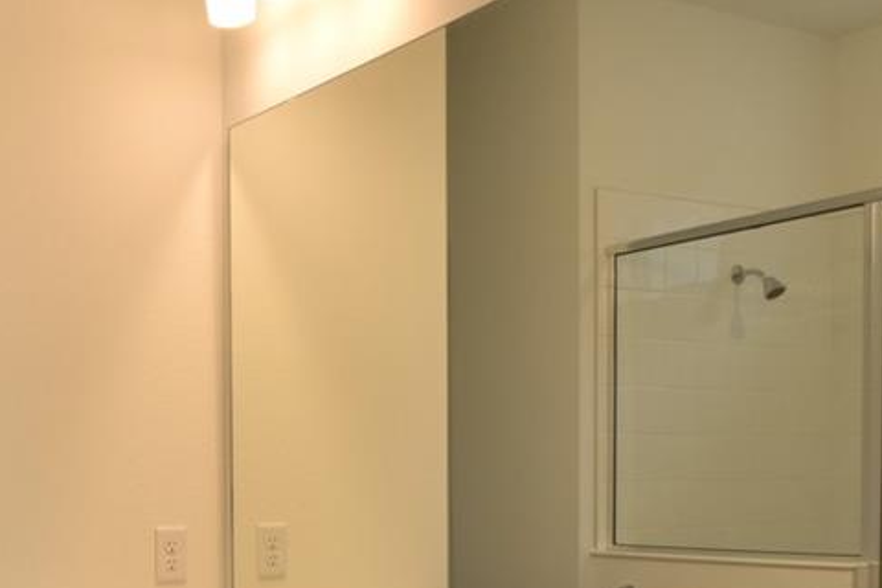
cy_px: 537
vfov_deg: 26.1
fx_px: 1225
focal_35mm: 50
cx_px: 143
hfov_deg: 37.8
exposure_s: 1/15
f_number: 10
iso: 100
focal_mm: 10
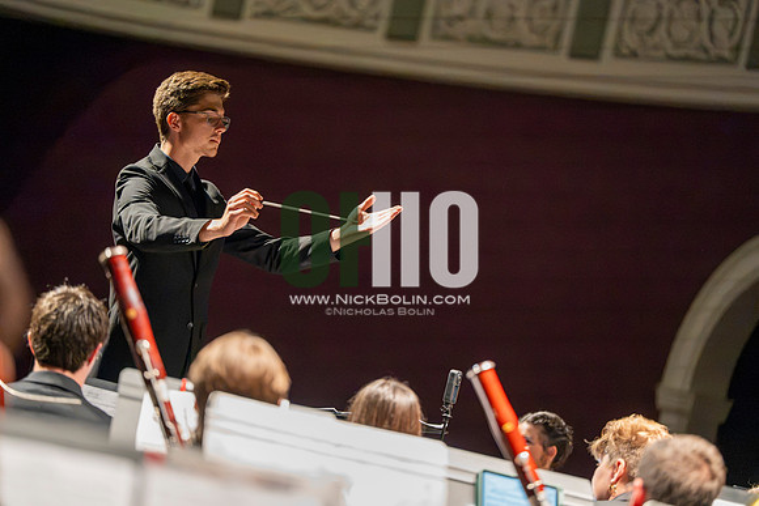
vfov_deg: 8.3
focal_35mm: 165
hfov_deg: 12.4
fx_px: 3479
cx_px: 380
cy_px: 253
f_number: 2.8
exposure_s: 1/640
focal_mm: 165
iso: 16000
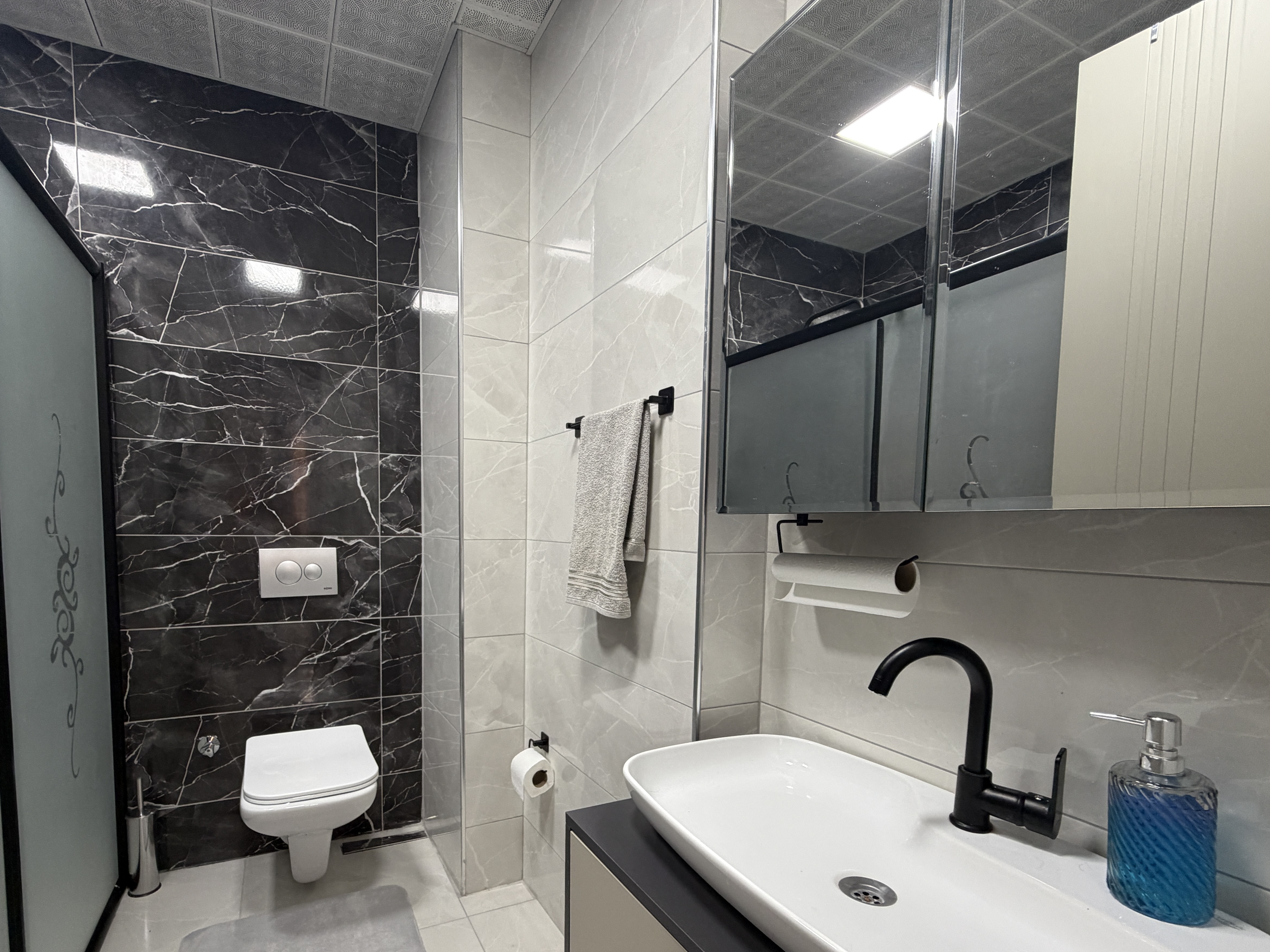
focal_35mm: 17
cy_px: 575
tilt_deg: -5.1
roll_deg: +0.0
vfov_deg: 73.8
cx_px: 557
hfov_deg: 90.6
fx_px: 624
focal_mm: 2.22
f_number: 2.2
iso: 160
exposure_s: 1/50
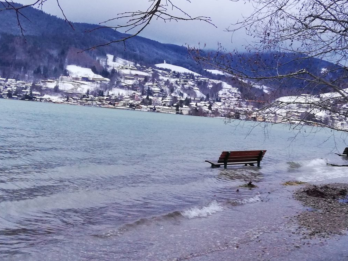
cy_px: 130
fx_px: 513
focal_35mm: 51
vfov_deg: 28.6
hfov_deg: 37.5
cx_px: 174
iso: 250
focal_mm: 3.81
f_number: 2.2
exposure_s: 1/33.3
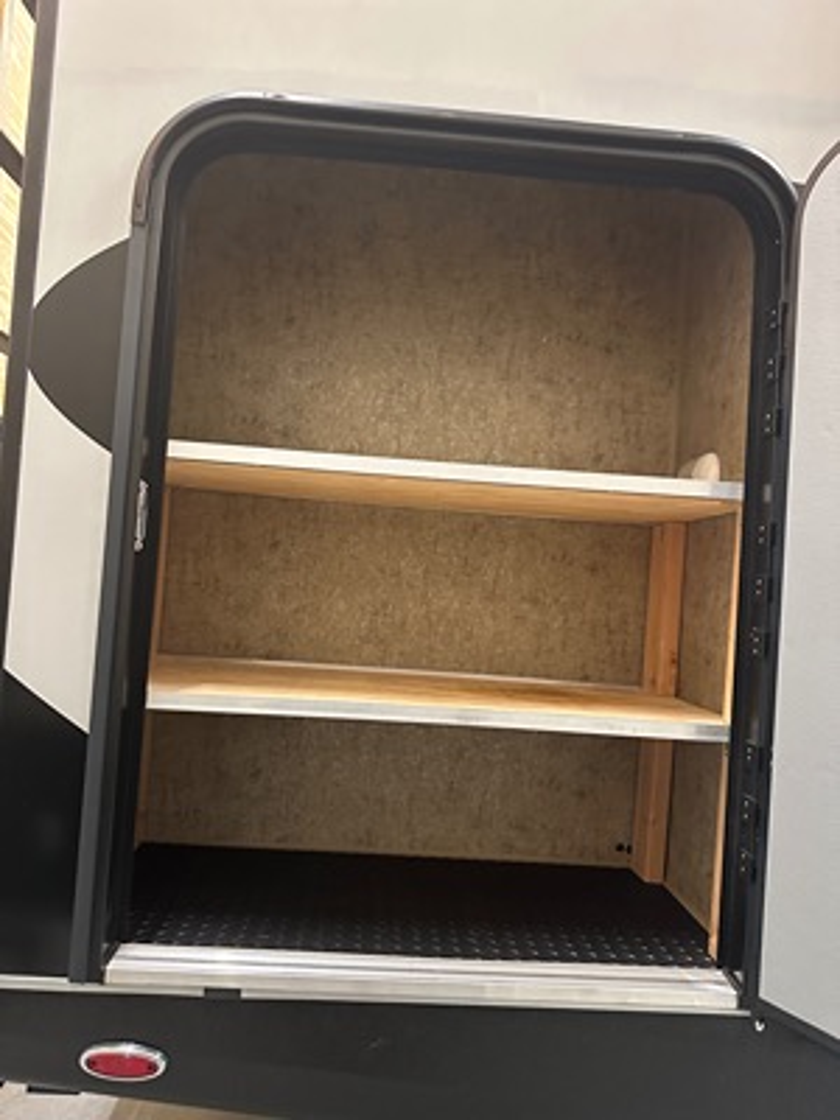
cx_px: 420
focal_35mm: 24
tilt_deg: +1.9
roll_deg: -5.3
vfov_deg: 71.6
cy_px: 560
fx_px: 777
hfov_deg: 56.8
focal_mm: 6.86
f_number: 1.78
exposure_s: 1/40
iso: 640
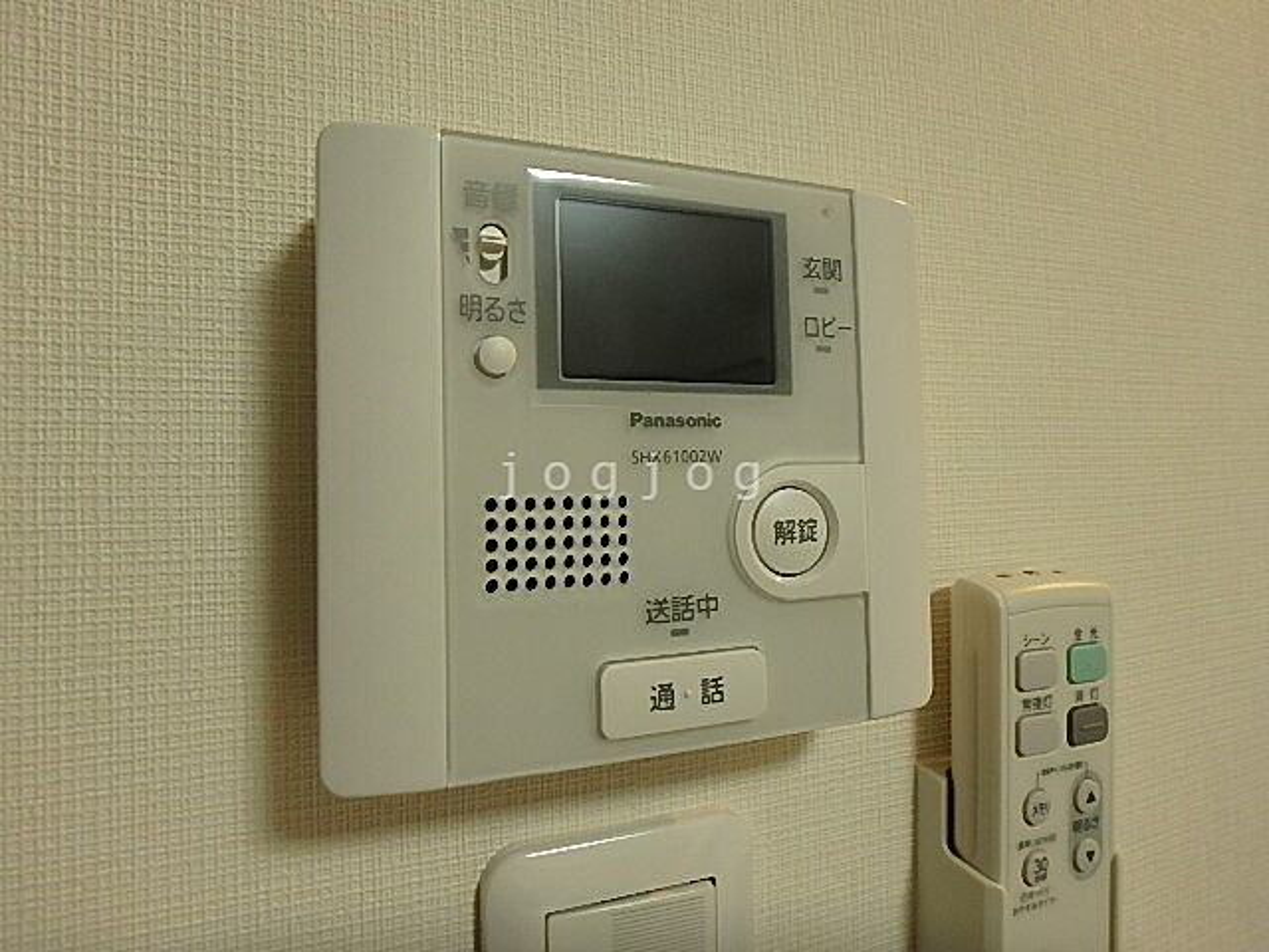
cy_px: 476
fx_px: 770
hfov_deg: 79.0
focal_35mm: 21
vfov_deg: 63.4
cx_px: 634
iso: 250
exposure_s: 1/30
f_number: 3.5
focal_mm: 3.7
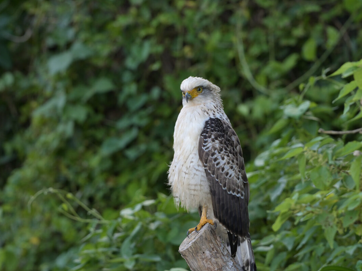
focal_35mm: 472
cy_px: 135
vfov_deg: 3.2
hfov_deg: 4.2
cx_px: 192
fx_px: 4935
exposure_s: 1/250
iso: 1000
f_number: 8
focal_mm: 290
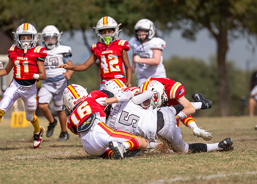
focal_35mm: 343
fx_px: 2501
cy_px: 88
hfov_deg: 5.9
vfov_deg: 4.2
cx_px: 122
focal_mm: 170
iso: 160
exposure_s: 1/6400
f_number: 2.8
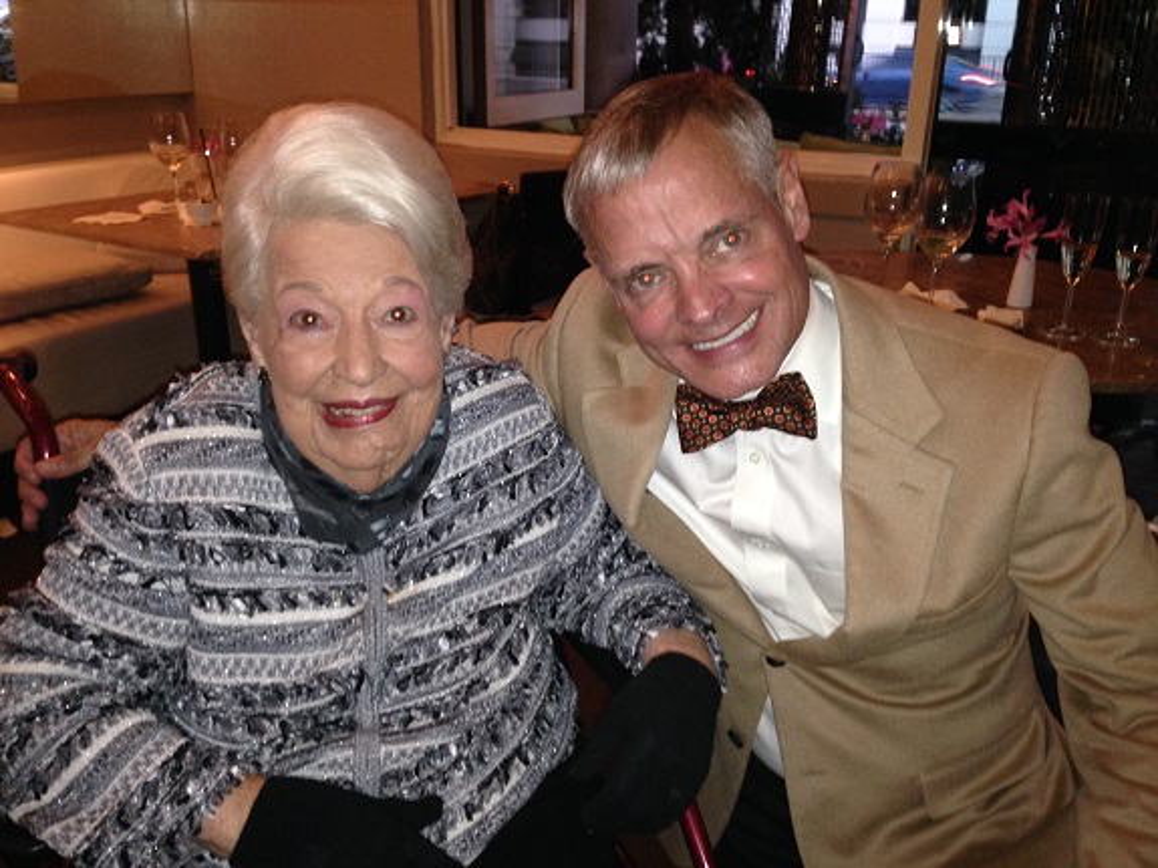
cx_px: 579
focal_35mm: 33
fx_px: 1104
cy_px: 434
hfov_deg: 55.4
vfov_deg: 42.9
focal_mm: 4.12
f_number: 2.4
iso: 200
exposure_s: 1/16
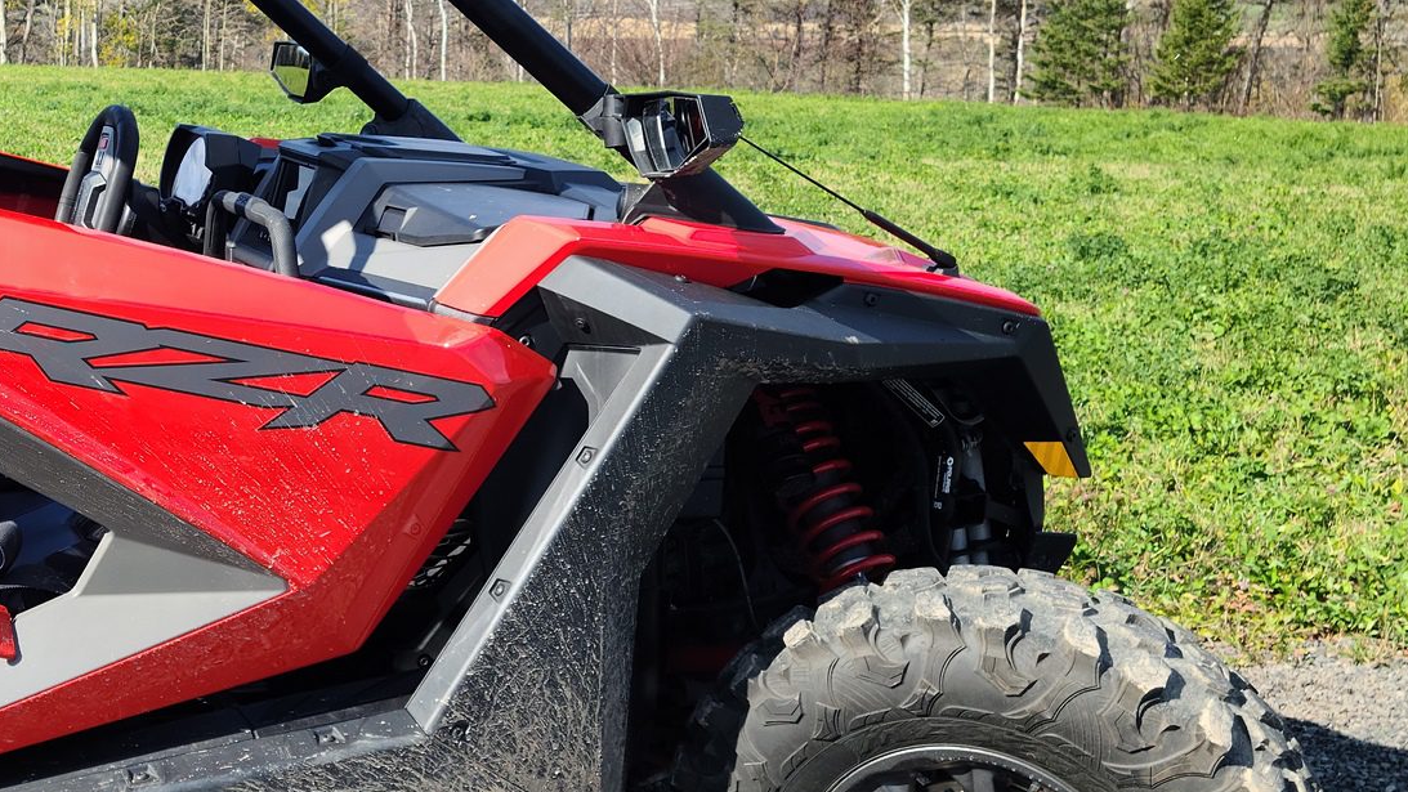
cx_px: -26
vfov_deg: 18.0
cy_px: 437
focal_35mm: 67
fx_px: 2502
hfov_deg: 29.2
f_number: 2
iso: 25
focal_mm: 5.9
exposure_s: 1/427
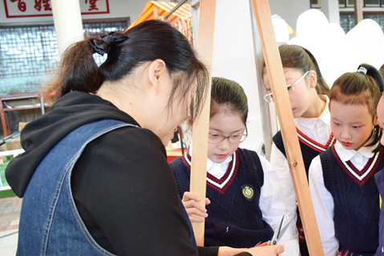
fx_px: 480
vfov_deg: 29.7
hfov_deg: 41.5
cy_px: 168
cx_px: 314
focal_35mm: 45
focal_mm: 18
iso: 1250
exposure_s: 1/125
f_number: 4
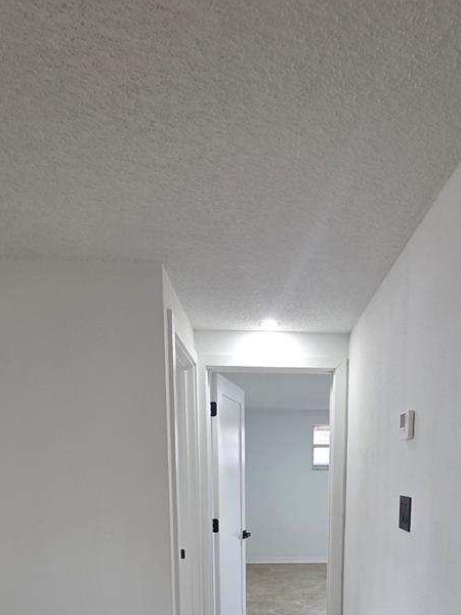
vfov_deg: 58.7
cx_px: 287
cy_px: 540
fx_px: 462
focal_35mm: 26
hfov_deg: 52.5
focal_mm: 2.2
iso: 200
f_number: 1.9
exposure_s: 1/120
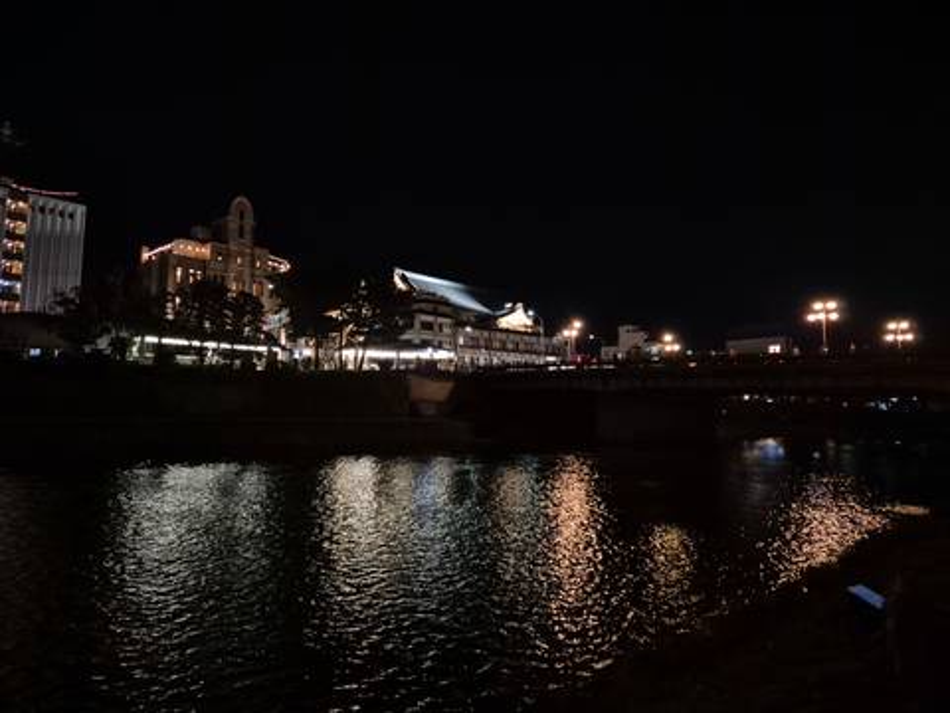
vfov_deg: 58.9
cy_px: 356
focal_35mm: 23
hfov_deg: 73.9
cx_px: 475
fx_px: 631
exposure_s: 1/60
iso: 1000
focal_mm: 5.4
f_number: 1.8
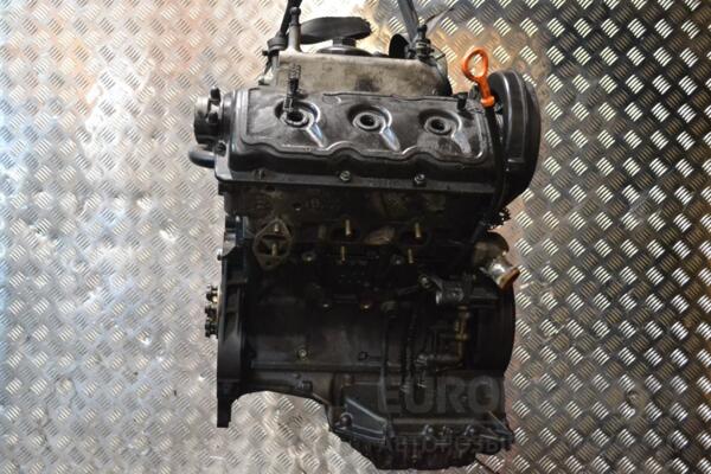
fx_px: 829
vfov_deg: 31.9
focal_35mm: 42
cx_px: 356
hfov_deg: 46.4
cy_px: 237
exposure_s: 1/100
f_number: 5
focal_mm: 28
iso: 3200
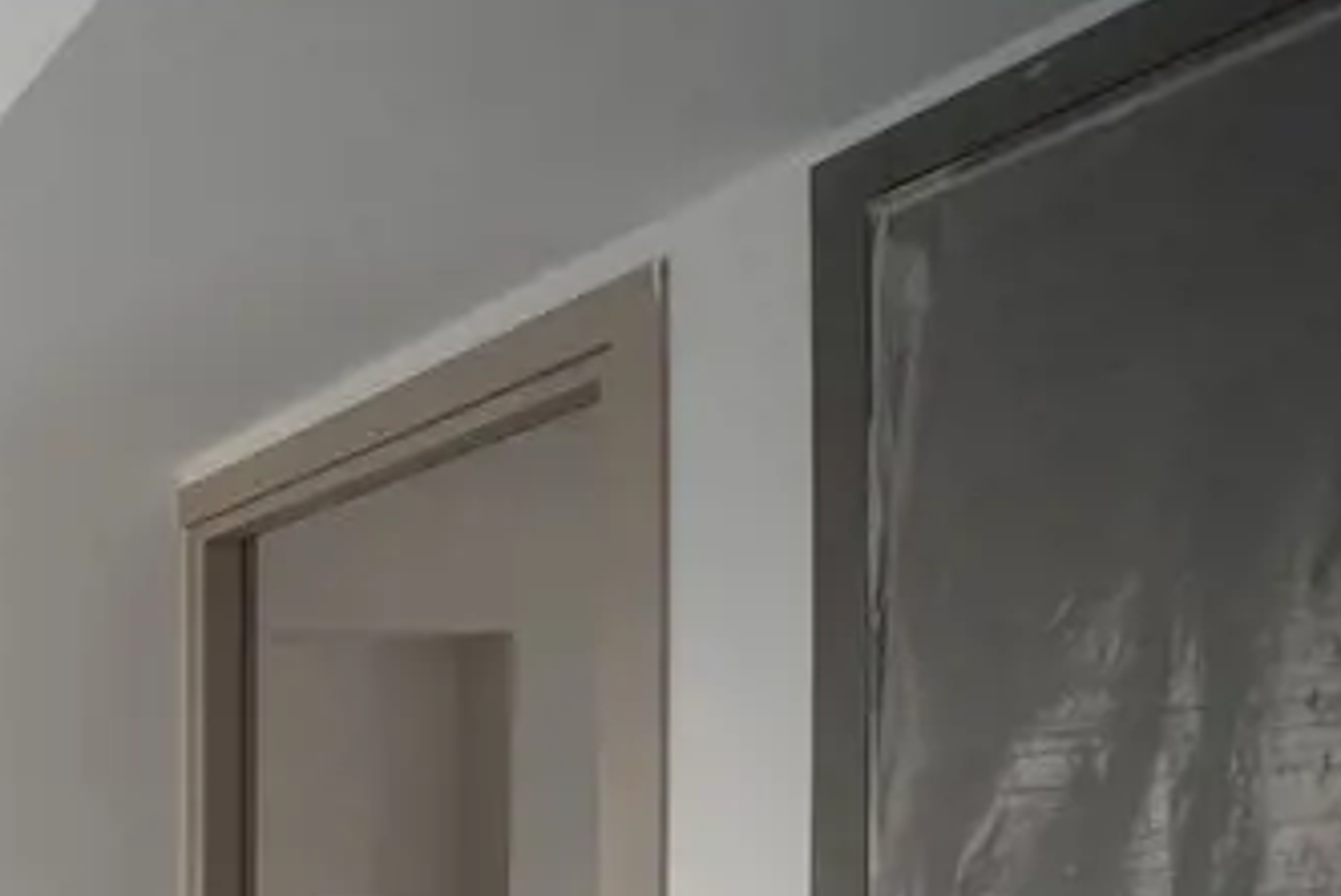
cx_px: -715
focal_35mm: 39
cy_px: 944
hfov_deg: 28.5
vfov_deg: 31.1
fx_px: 1454
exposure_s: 1/30
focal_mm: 12
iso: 160
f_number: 4
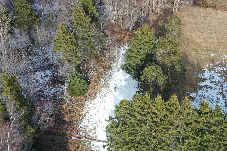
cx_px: 119
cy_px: 47
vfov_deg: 28.4
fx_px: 296
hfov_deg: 41.9
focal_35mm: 47
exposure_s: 1/200
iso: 100
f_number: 5
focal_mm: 10.26
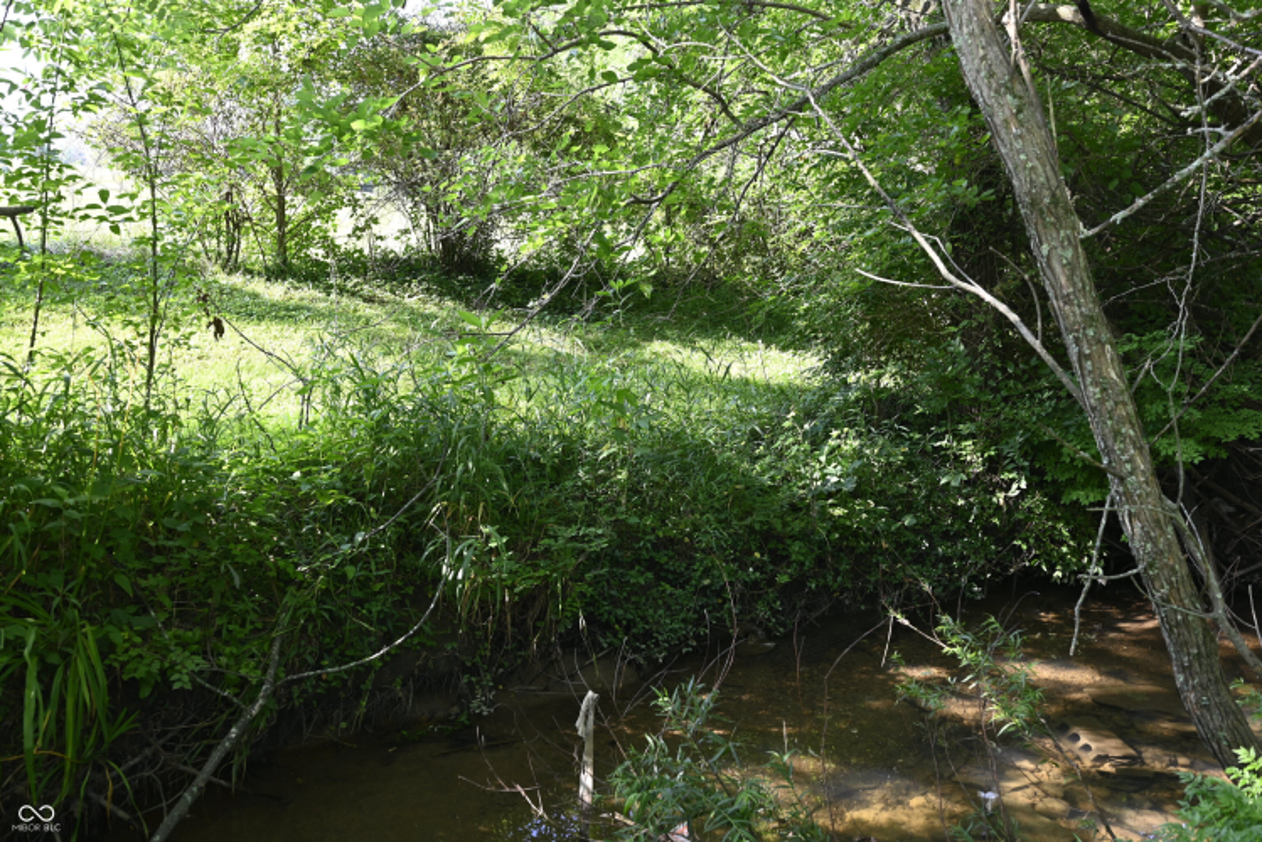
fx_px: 1052
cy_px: 421
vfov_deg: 43.6
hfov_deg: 61.9
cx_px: 631
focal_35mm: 30
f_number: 5
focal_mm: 30
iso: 200
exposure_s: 1/100
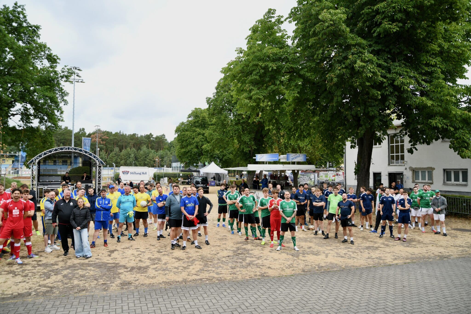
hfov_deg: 69.4
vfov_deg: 49.5
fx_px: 340
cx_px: 236
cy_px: 157
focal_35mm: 26
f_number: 2.8
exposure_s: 1/800
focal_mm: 26
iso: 220
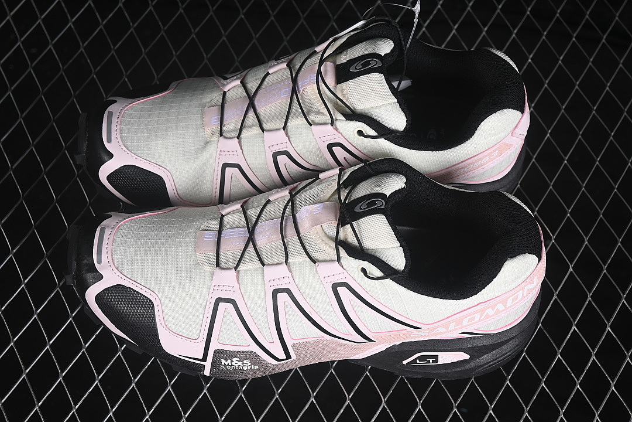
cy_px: 211
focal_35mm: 75
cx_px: 316
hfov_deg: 27.0
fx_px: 1317
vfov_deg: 18.2
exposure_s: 1/80
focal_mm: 50
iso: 160
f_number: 7.1
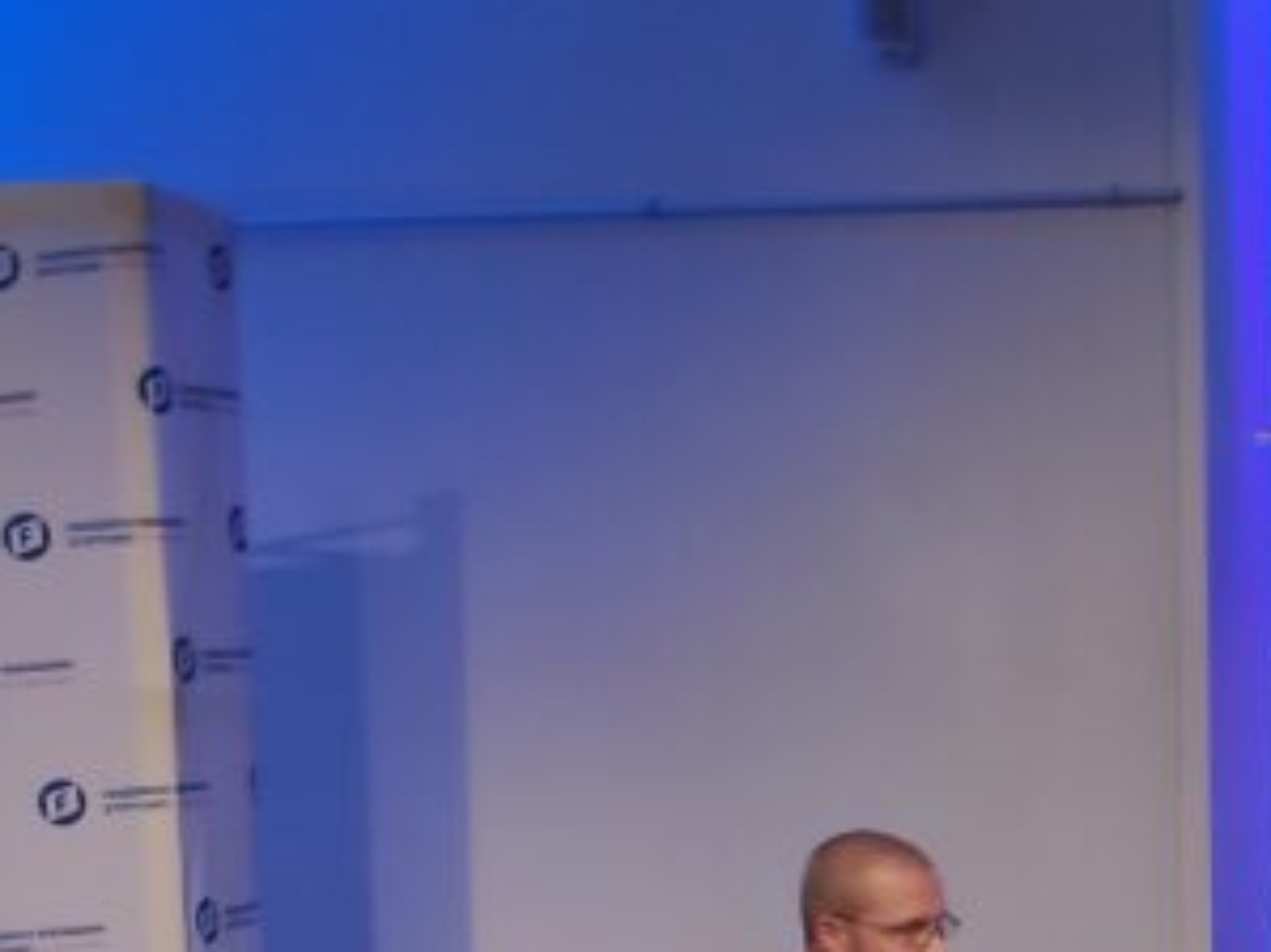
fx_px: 3267
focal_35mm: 89
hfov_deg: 20.3
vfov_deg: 15.8
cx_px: 1628
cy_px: 1203
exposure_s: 1/33
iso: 481
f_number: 1.75
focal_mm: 4.77
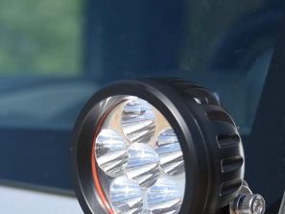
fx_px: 1194
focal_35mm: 145
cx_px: 92
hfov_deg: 13.6
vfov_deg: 10.2
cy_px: 181
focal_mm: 56
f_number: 4.5
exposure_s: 1/1250
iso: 200
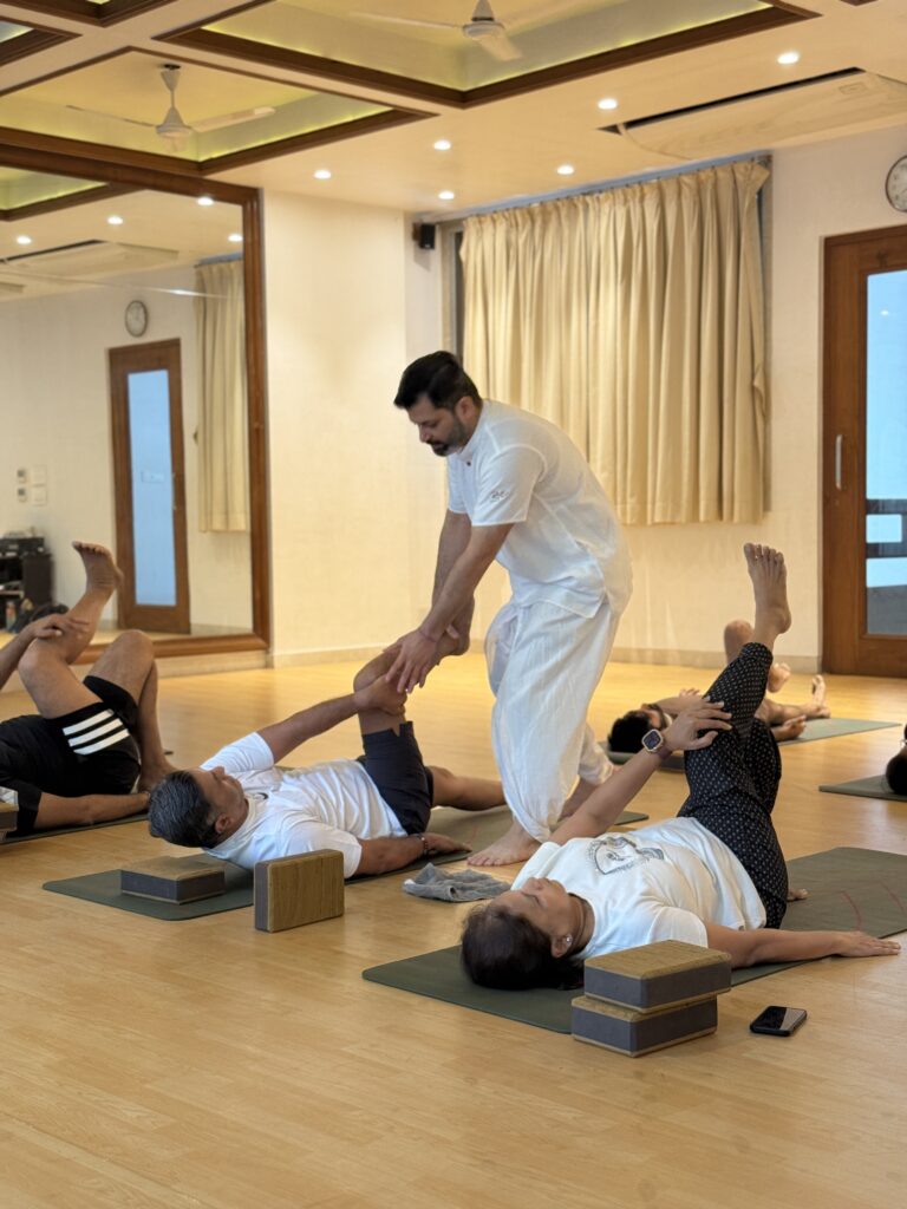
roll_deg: +0.2
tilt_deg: -2.5
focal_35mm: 48
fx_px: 1677
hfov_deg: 30.3
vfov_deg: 39.7
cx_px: 454
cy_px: 604
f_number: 1.78
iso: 100
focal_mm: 6.76
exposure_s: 1/50
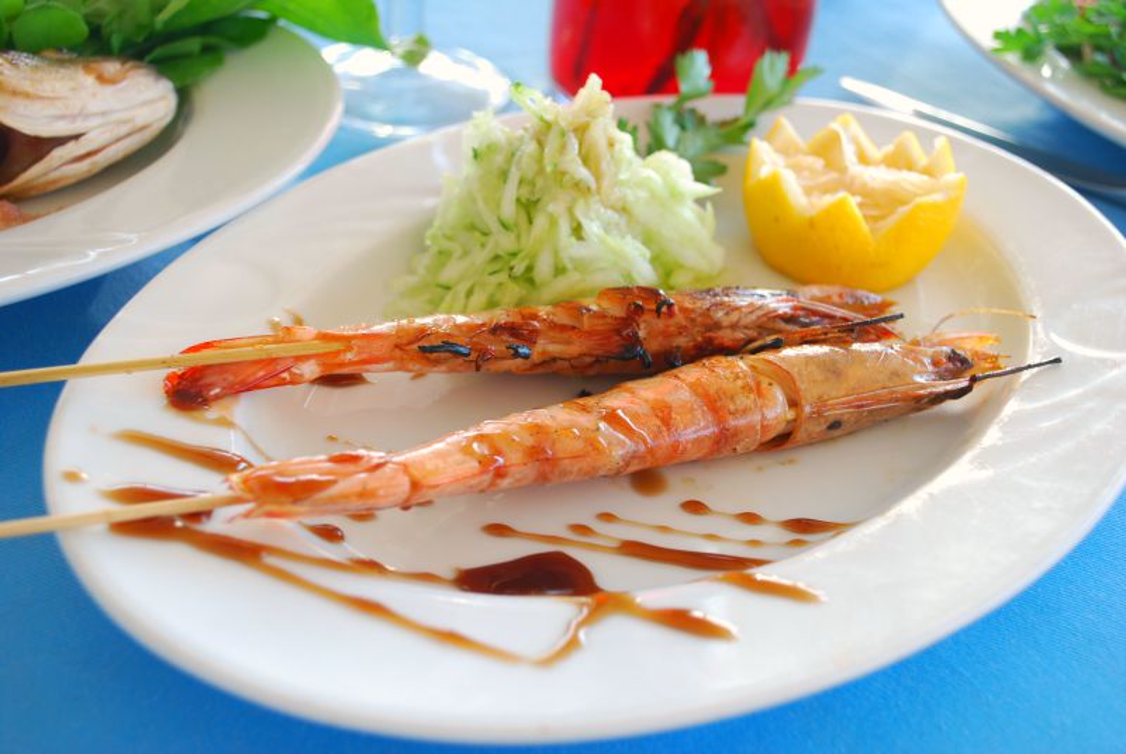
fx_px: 1316
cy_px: 377
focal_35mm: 42
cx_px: 563
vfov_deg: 32.0
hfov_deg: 46.3
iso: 160
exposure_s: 1/30
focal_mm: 28
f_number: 4.5
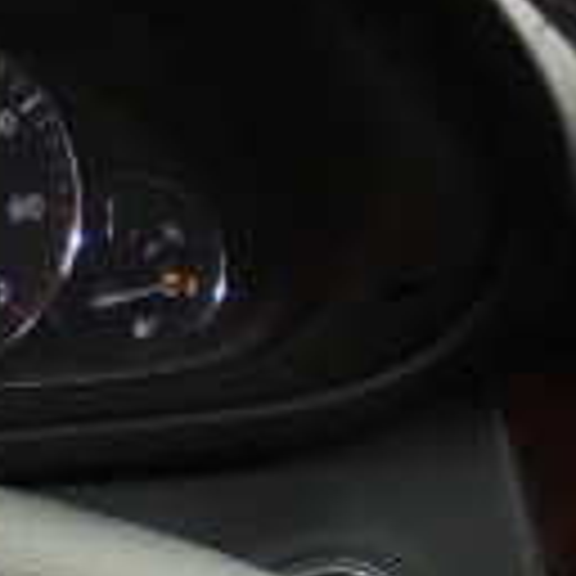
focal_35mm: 115
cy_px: 554
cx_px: -356
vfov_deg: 14.9
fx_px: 2165
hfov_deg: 14.0
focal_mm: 4.6
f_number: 3.5
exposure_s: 1/30
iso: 100
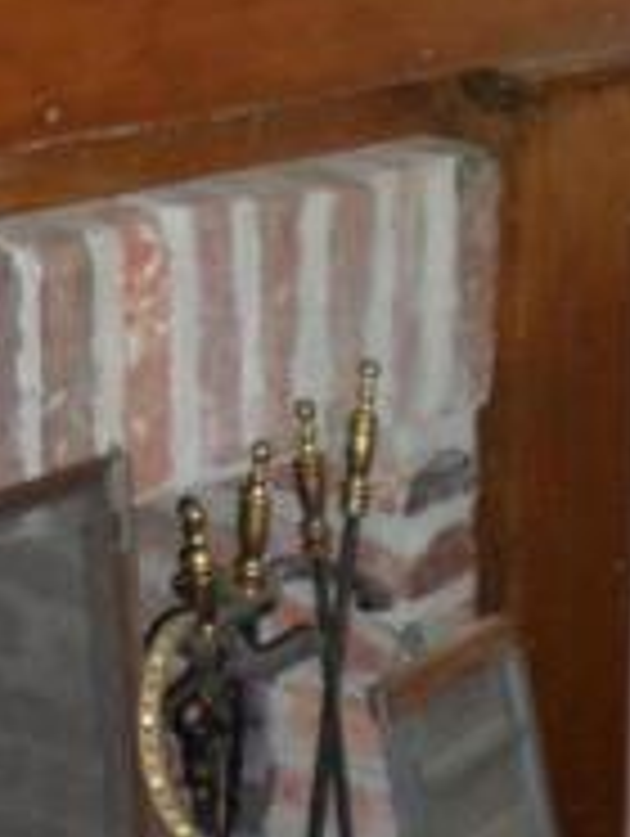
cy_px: 122
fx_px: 2494
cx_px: -220
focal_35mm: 103
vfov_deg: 18.8
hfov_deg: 13.8
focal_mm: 4.5
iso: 120
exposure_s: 1/30
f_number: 2.5
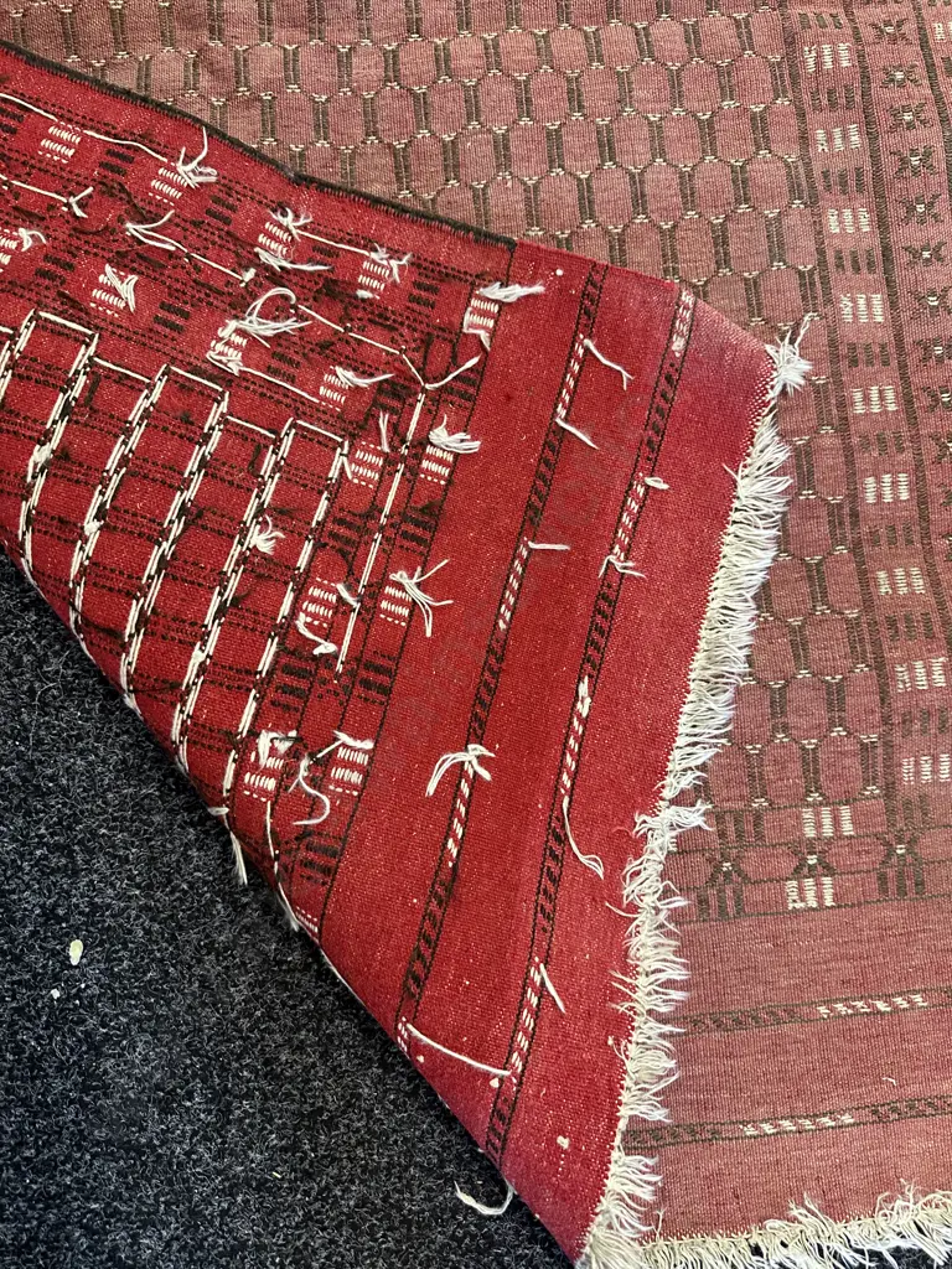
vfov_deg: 71.6
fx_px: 880
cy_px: 634
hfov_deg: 56.8
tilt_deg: -84.6
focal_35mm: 24
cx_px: 476
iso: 400
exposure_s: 1/50
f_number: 1.78
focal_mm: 6.86
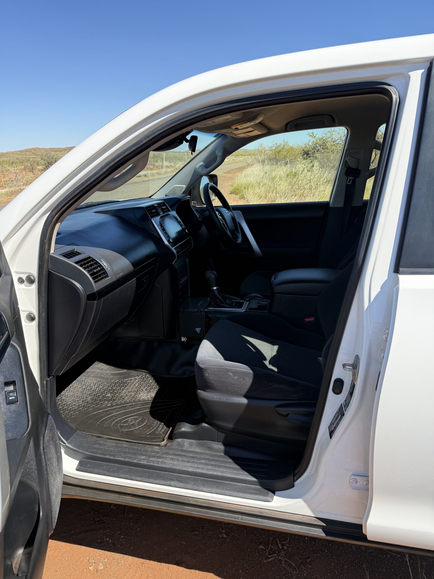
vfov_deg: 71.6
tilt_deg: -17.8
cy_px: 290
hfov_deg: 56.8
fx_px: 401
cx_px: 217
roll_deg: +1.2
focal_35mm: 24
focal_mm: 6.76
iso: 100
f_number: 1.78
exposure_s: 1/2370
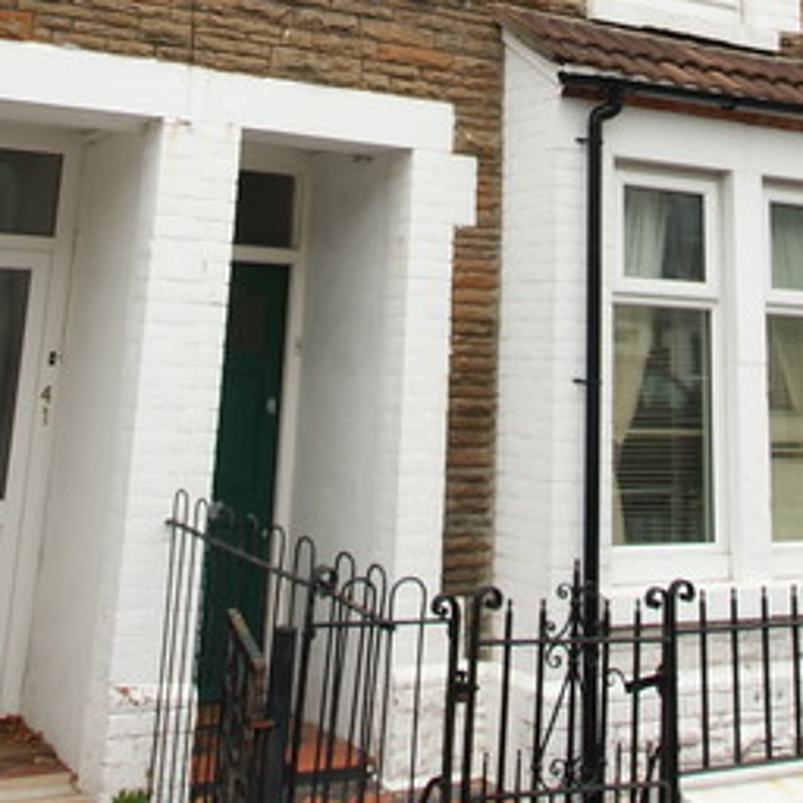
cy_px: -114
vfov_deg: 29.5
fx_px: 1338
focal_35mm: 51
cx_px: 471
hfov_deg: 33.3
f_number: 5.6
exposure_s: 1/50
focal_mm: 10
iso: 100
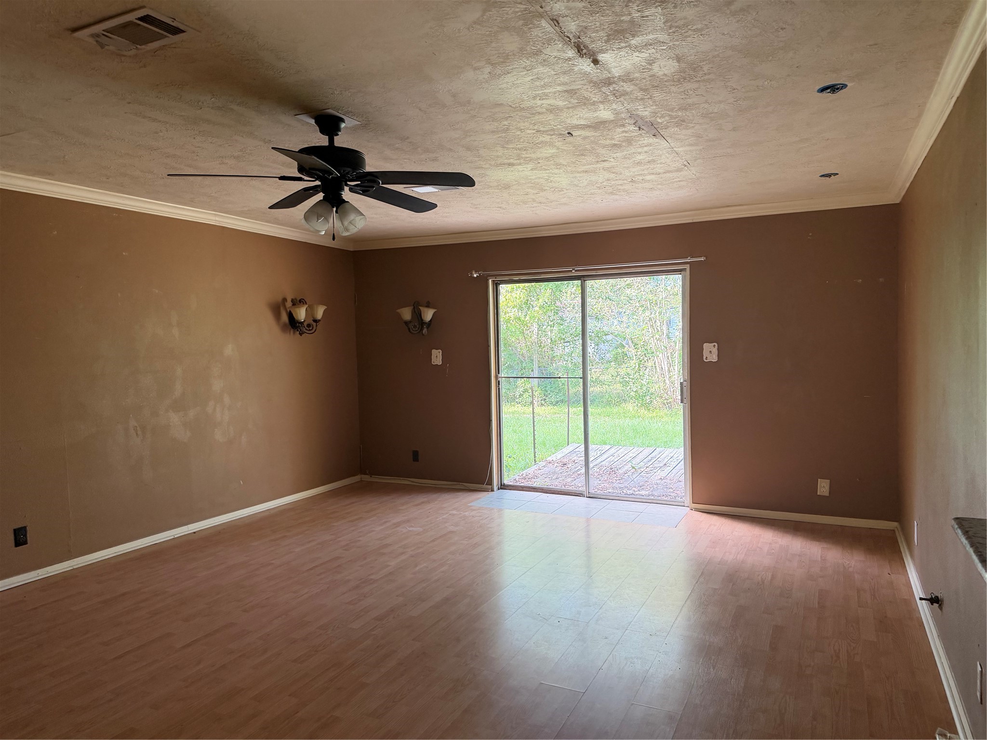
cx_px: 494
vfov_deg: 56.8
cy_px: 370
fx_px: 684
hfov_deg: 71.6
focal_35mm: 24
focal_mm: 6.76
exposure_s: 1/79
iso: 200
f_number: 1.78
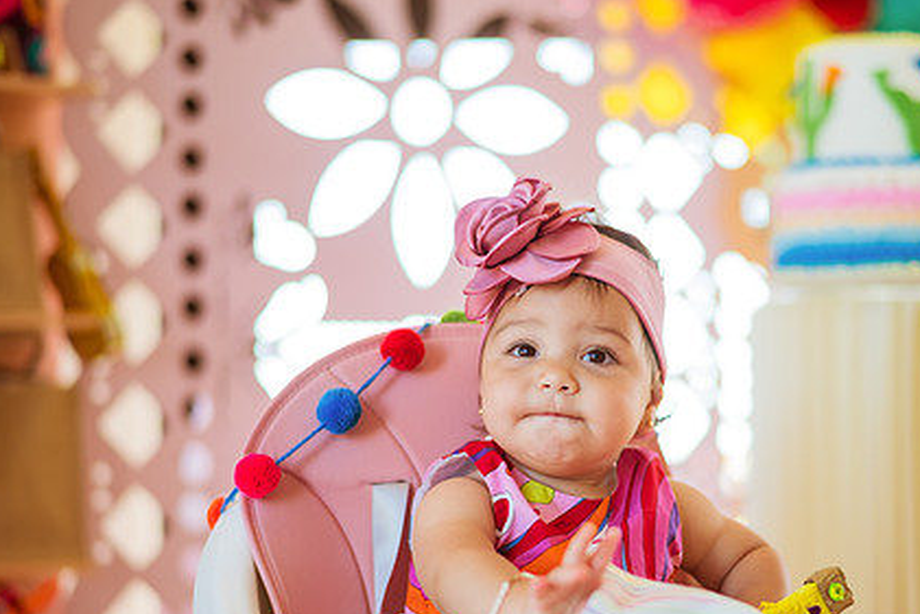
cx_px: 605
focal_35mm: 80
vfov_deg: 17.0
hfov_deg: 25.2
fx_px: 2045
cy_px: 401
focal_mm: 58
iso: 250
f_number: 1.6
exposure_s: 1/400
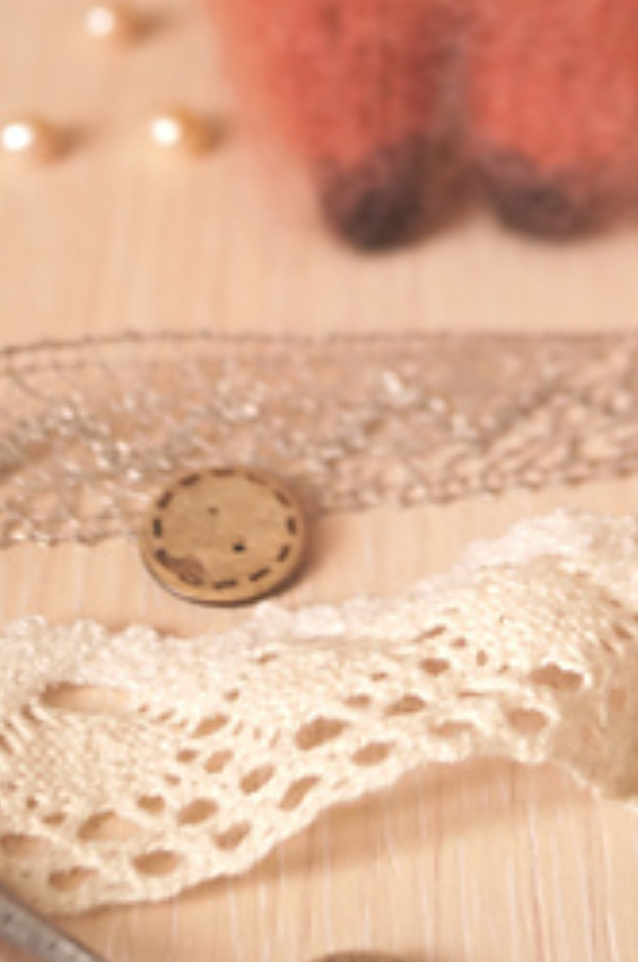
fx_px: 2666
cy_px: -81
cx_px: 465
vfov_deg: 19.6
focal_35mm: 100
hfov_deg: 13.6
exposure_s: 1/80
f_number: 4
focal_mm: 26
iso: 800
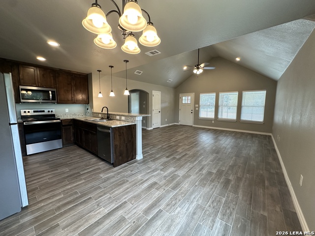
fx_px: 127
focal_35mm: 14
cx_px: 158
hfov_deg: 102.1
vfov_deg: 85.7
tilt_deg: -5.8
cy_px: 118
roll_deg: +0.0
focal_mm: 2.22
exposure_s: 1/60
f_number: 2.2
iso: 200
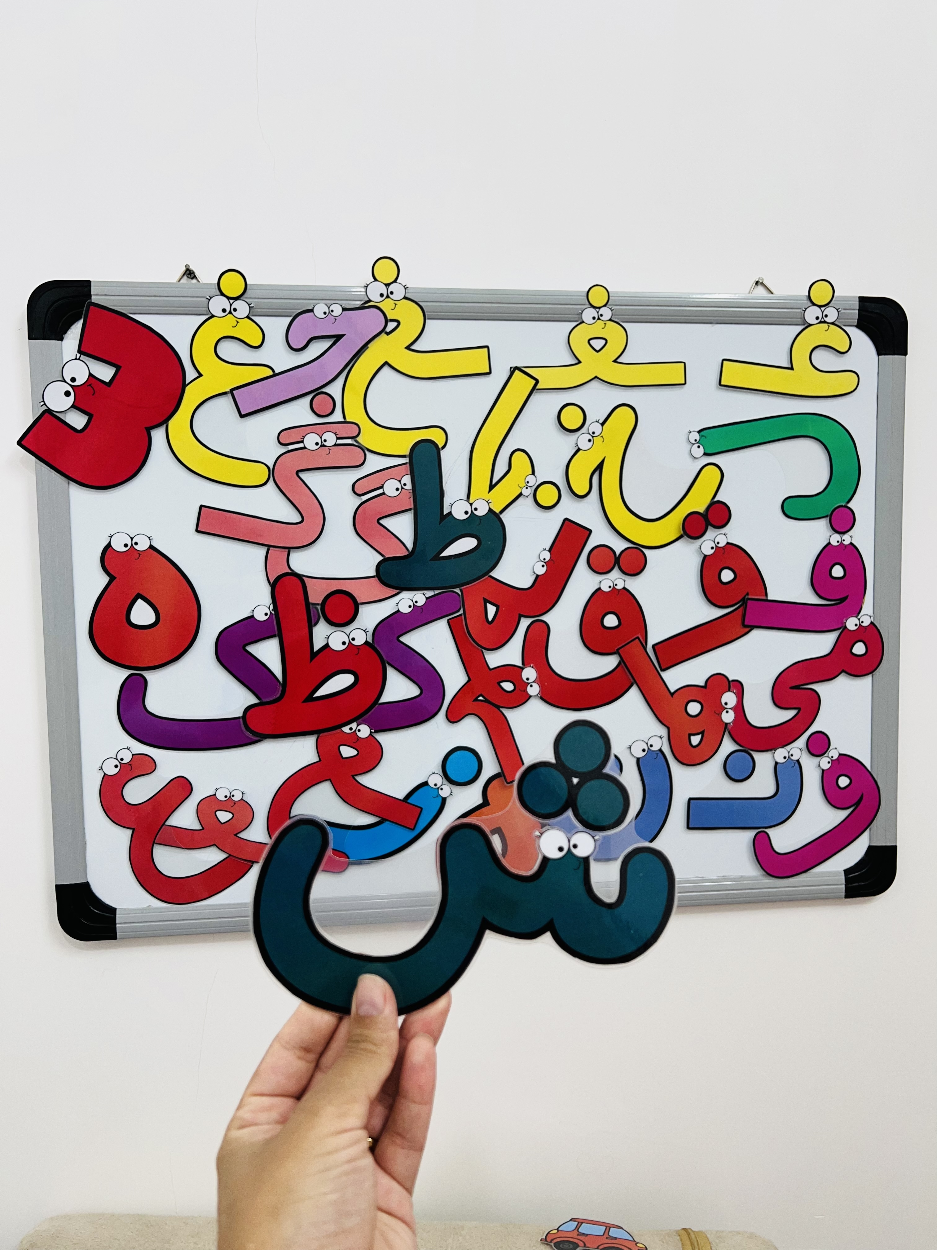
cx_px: 468
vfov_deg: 67.3
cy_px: 625
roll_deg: +1.9
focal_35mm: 26
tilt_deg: -2.9
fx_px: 938
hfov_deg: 53.1
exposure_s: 1/100
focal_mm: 5.7
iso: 50
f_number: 1.5
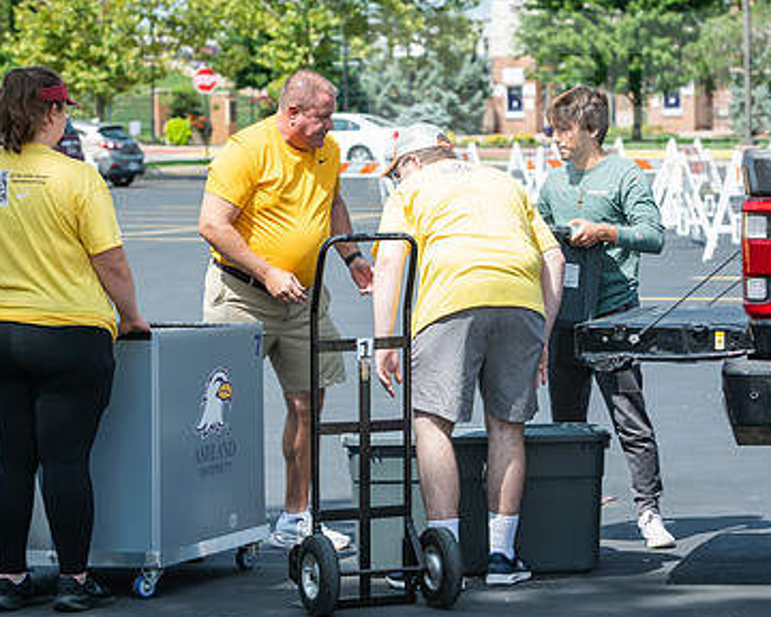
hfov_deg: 14.2
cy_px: 271
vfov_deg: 11.3
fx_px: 3103
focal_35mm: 136
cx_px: 304
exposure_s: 1/400
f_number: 5
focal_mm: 90
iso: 125
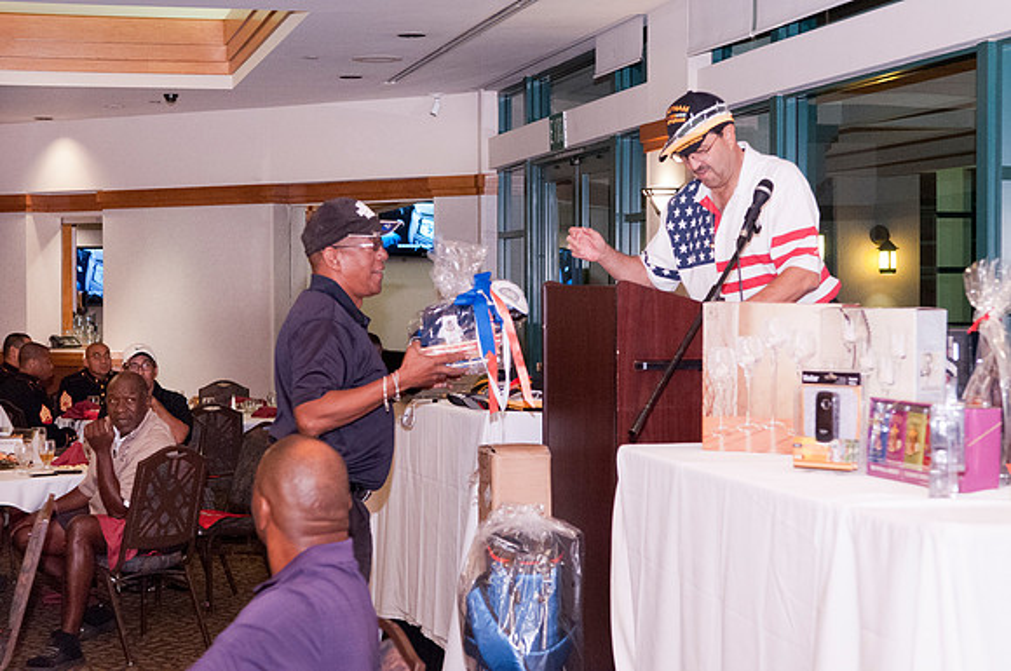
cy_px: 336
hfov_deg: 29.9
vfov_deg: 20.1
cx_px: 506
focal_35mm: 68
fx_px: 1893
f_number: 4
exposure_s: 1/100
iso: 1250
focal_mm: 45
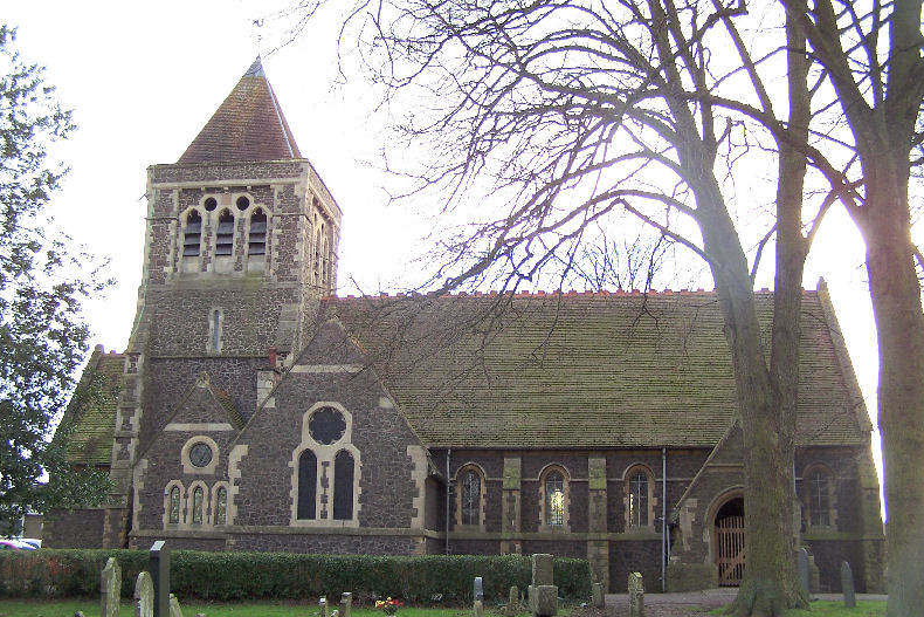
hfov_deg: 48.4
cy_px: 333
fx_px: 1027
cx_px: 457
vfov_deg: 33.4
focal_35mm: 40
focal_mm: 6.3
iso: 80
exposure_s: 1/180
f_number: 2.8
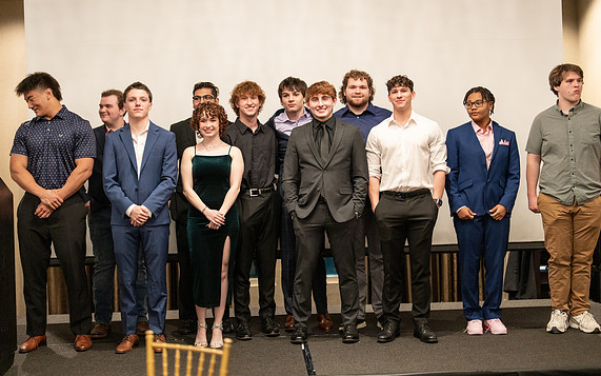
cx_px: 304
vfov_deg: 24.4
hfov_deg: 38.2
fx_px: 868
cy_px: 175
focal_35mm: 53
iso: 2500
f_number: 1.2
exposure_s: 1/320
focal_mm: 50
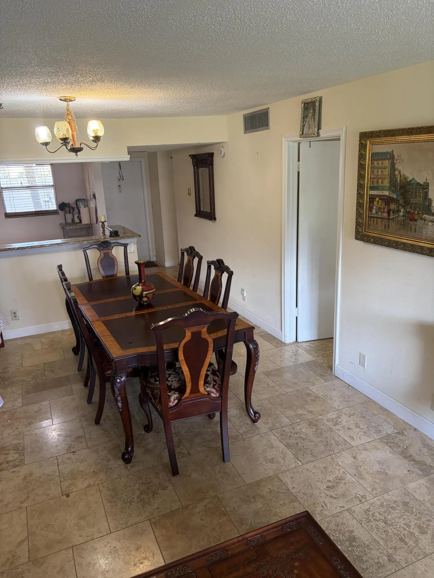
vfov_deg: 67.3
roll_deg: +2.4
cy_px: 289
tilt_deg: -17.2
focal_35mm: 26
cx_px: 217
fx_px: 435
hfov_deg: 53.1
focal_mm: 5.96
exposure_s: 1/60
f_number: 1.6
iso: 160
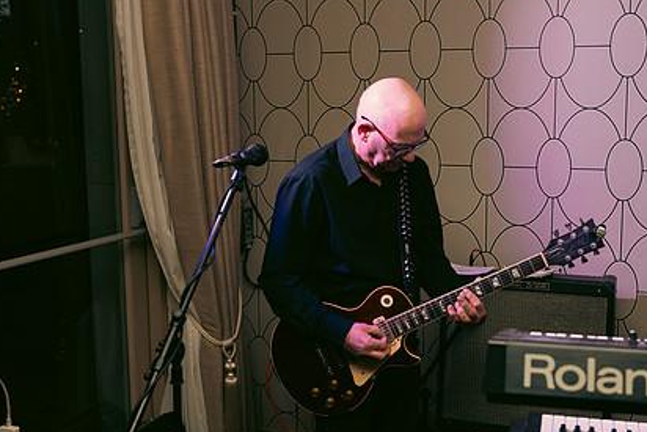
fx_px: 809
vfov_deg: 29.9
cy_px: 214
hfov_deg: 43.4
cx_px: 382
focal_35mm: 45
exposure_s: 1/160
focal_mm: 32
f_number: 3.5
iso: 800
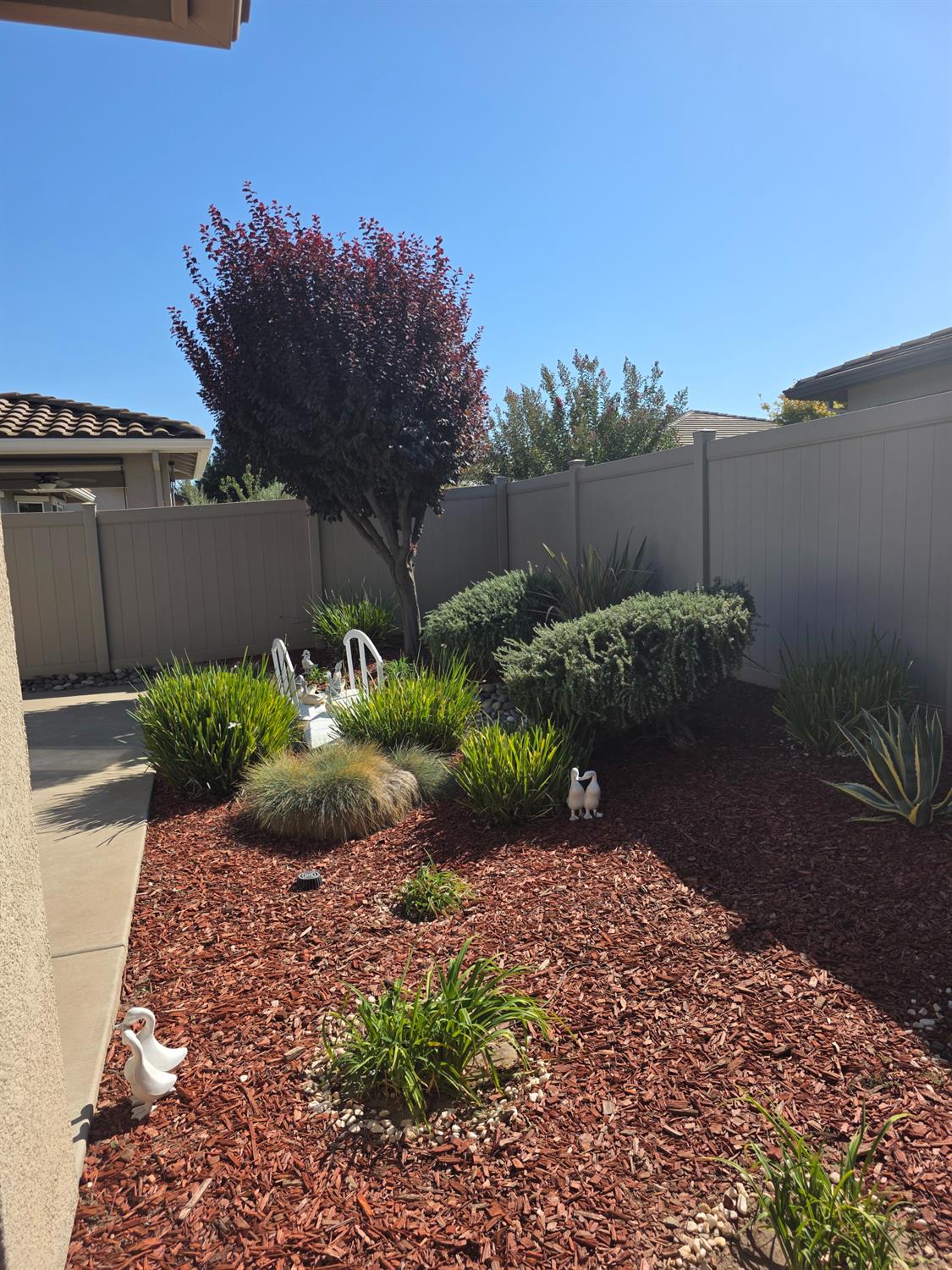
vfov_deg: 73.9
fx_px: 843
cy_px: 635
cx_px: 476
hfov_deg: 58.9
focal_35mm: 23
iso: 80
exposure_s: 1/4889
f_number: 1.7
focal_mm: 6.3
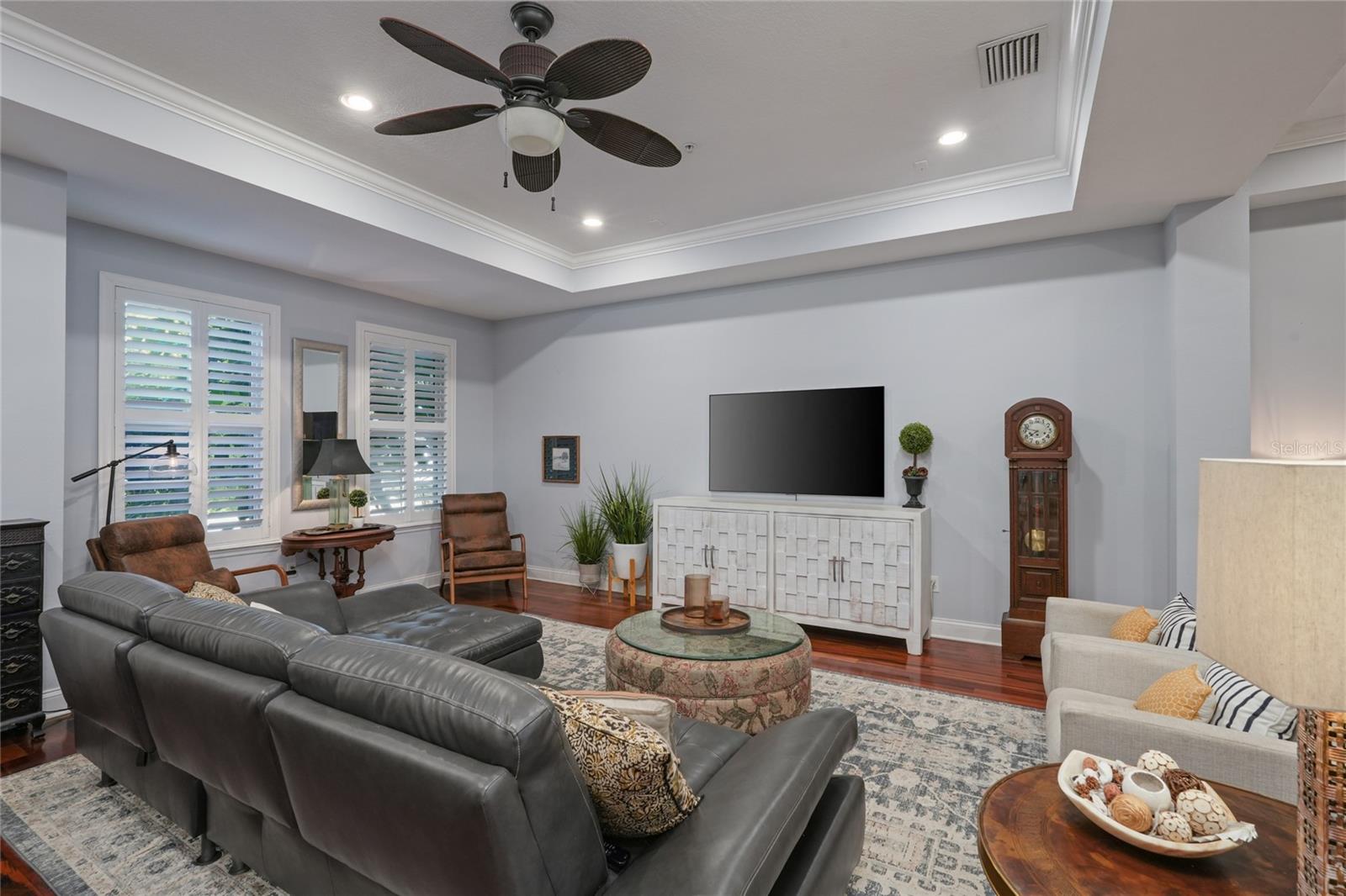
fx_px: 635
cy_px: 448
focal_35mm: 17
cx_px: 673
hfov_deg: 93.3
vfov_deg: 70.4
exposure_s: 1/2
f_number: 11
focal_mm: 17
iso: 400
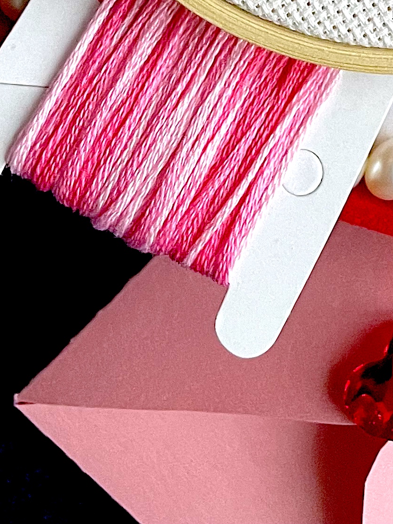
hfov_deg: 15.3
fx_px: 1423
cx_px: 429
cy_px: -423
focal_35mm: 94
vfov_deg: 17.1
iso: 200
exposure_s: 1/60
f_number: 1.6
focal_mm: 4.2
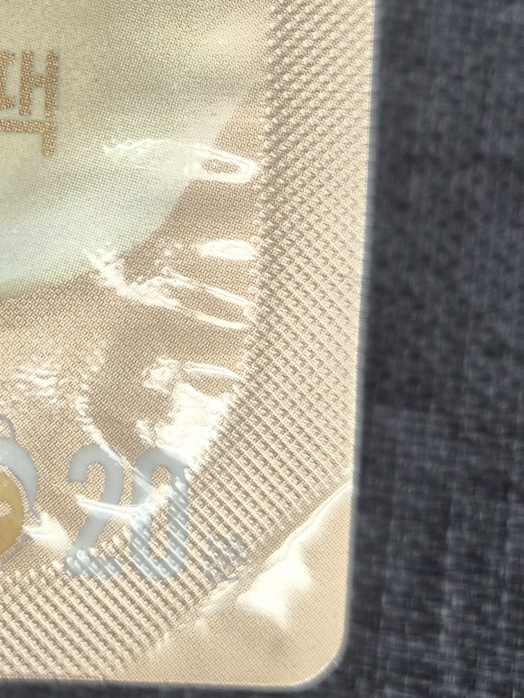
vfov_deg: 27.1
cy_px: 112
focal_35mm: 70
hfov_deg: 19.1
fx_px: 1412
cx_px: -194
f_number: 1.8
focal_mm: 5.4
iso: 64
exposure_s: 1/120
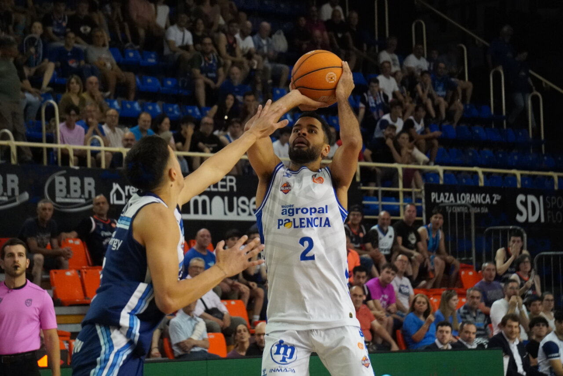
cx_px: 282
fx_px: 2603
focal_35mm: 166
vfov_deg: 8.2
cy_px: 188
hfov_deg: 12.3
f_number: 5.6
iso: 6400
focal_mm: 111
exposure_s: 1/1000
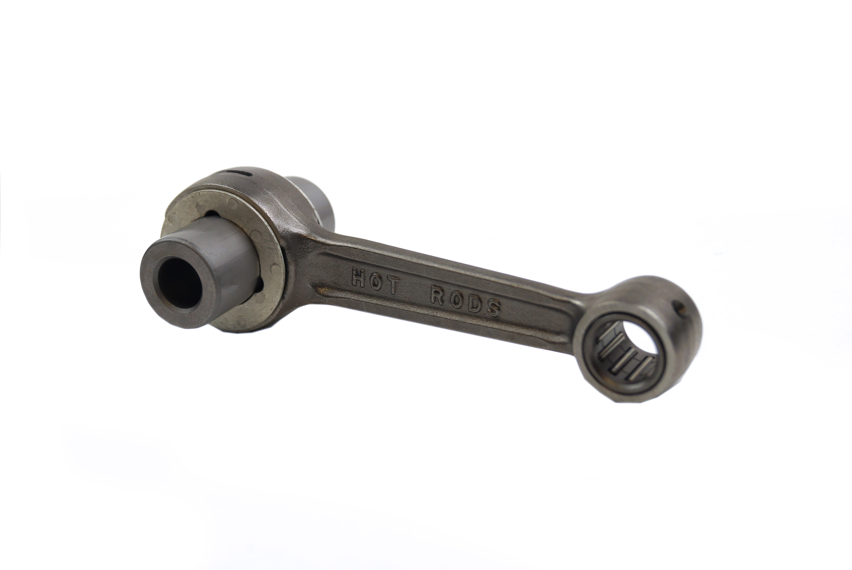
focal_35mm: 68
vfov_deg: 20.2
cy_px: 285
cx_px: 426
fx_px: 1599
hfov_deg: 29.8
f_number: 6.3
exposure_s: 1/80
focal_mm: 45
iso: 100
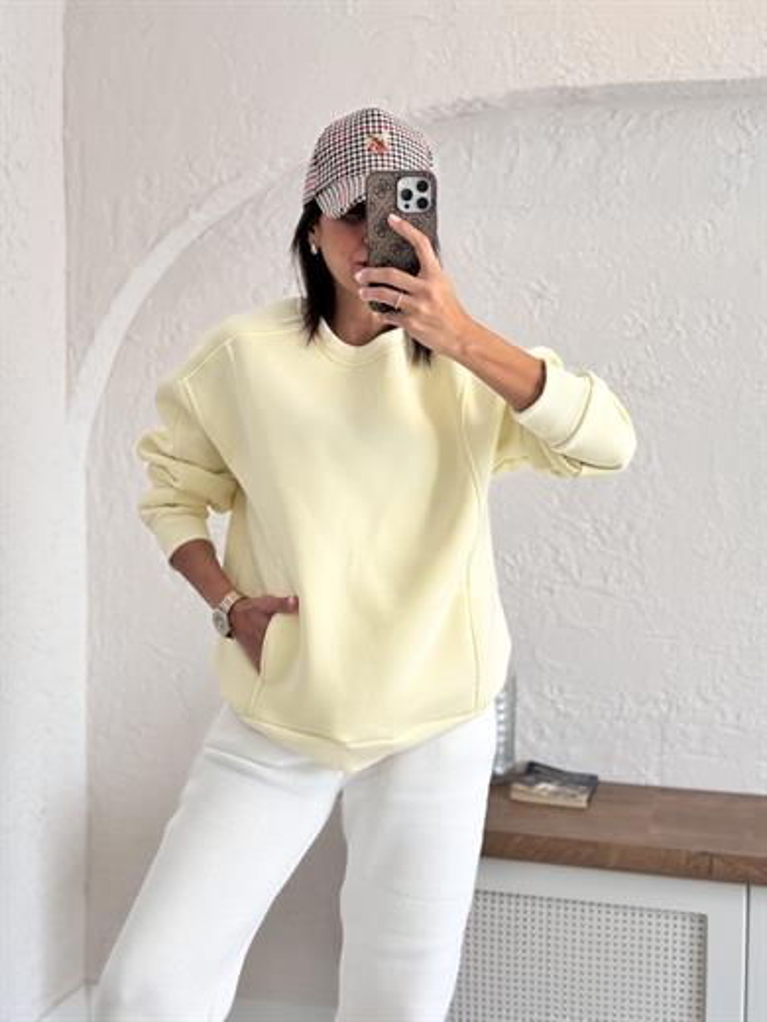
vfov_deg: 39.7
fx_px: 1418
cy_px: 511
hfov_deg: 30.3
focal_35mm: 48
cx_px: 384
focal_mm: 6.76
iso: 64
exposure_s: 1/170
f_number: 1.78
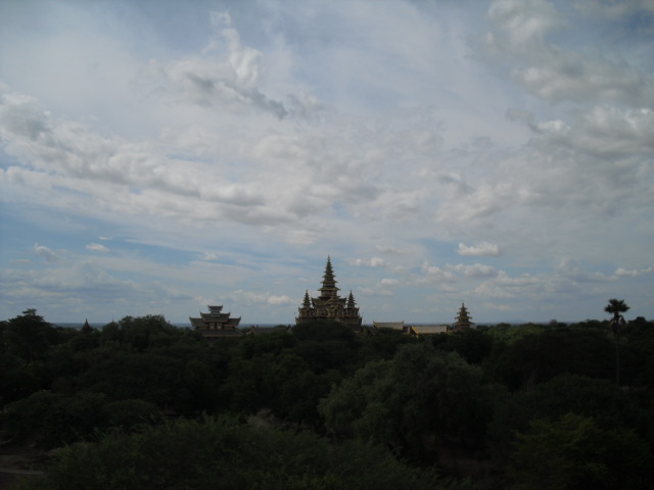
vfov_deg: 39.7
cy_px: 245
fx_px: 680
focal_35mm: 36
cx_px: 327
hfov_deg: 51.4
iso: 64
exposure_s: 1/400
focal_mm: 6.3
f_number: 7.8
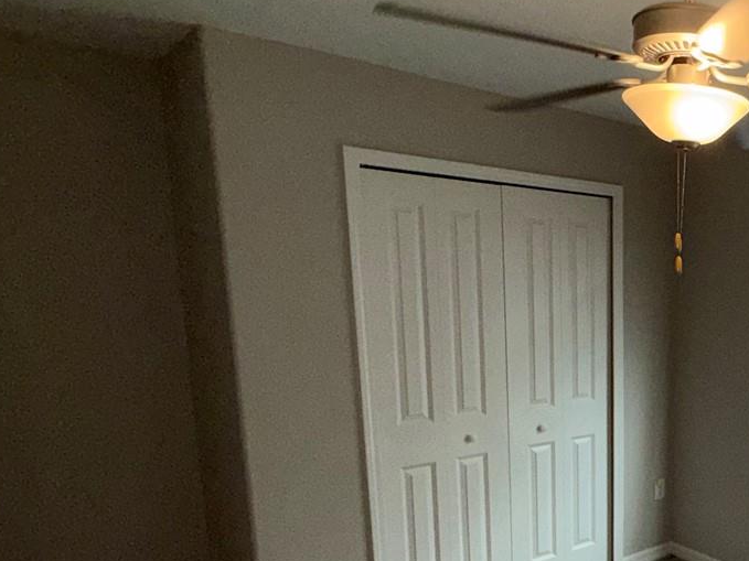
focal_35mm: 33
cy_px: 400
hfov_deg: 45.8
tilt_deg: -9.8
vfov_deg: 42.0
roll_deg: -2.1
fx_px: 714
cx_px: 762
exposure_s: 1/122
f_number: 2.2
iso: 80
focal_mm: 2.22
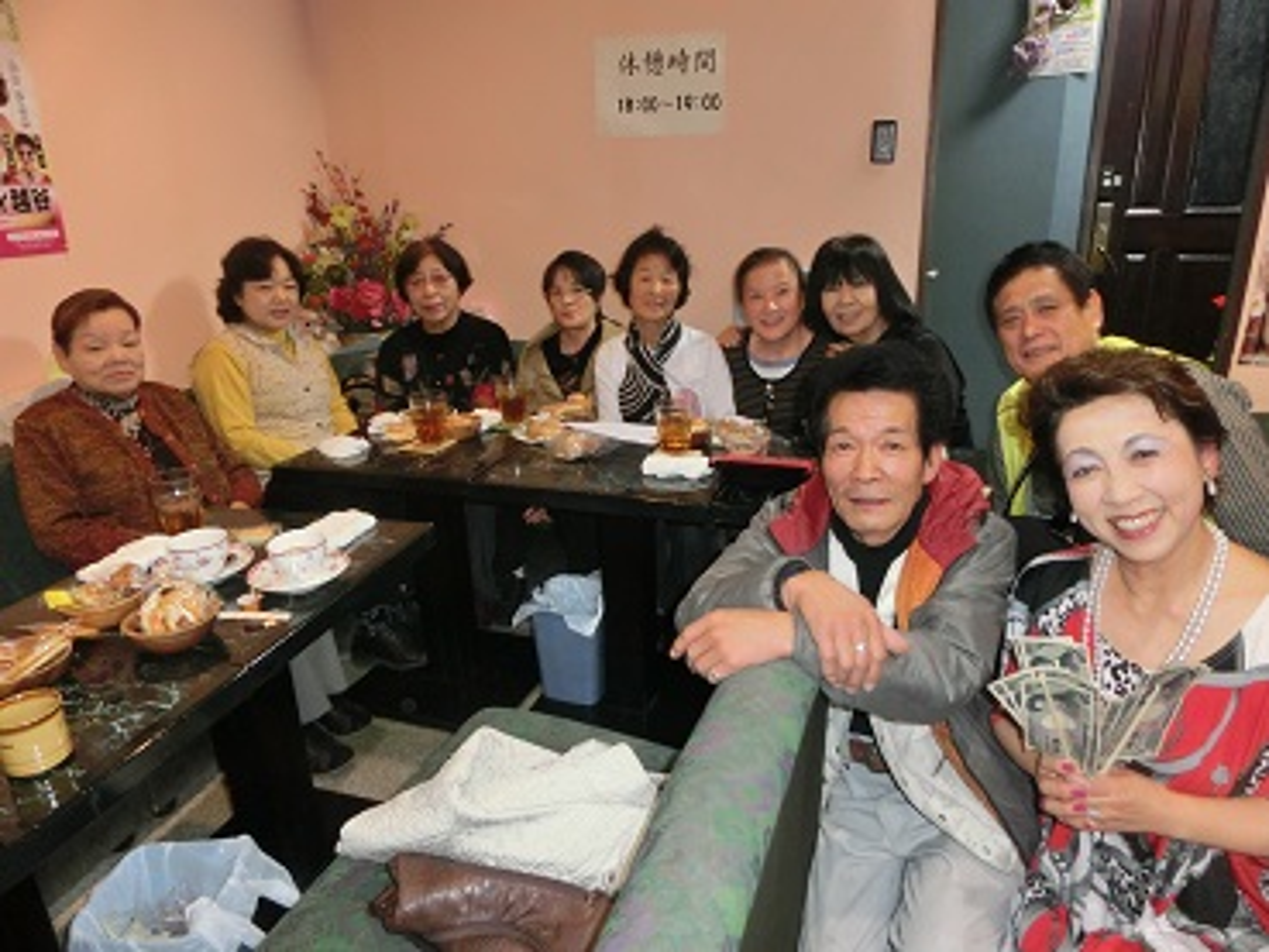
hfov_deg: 71.6
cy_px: 476
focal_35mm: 24
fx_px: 880
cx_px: 634
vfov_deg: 56.8
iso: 400
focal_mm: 4.24
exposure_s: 1/15
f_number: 3
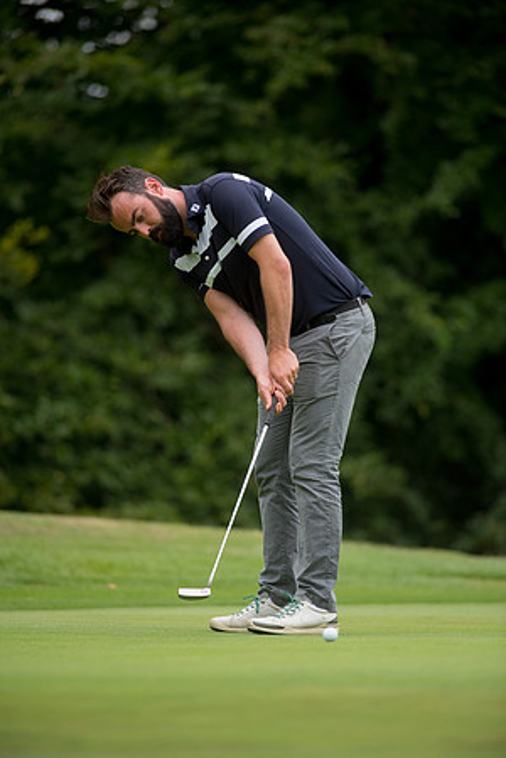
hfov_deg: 4.6
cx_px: 253
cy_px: 379
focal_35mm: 300
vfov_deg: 6.9
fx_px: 6325
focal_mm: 300
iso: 800
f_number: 4
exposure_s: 1/3200
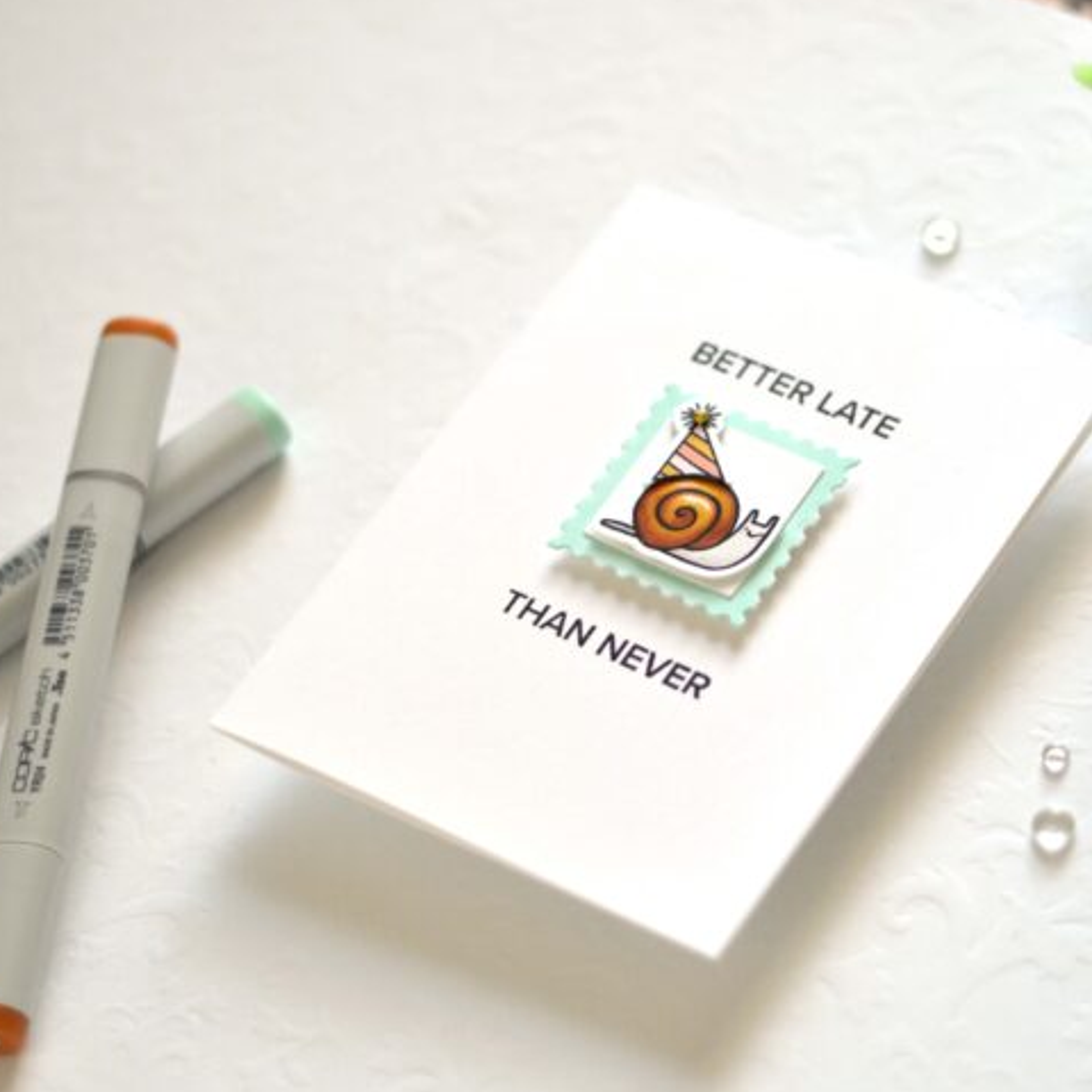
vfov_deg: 17.1
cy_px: 565
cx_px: 730
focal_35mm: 102
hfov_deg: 17.0
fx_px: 3640
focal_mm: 50
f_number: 2
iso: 200
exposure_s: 1/60
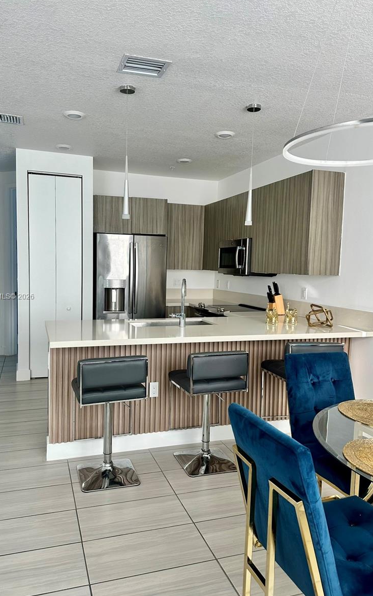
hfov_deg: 47.5
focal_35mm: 26
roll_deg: -2.3
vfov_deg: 70.4
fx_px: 423
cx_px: 168
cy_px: 297
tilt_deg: -4.8
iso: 80
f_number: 1.78
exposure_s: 1/121
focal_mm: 6.86
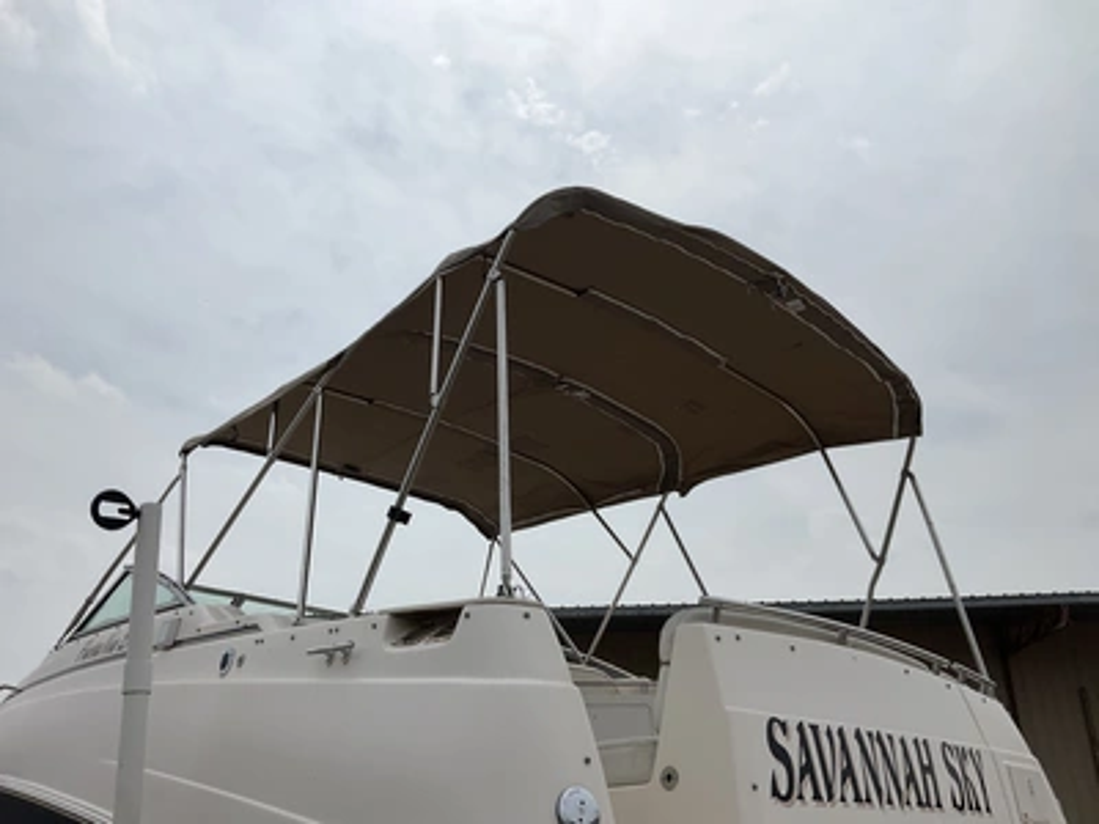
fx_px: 921
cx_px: 550
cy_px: 412
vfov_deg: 48.2
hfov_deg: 61.7
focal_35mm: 29
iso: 25
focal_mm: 3
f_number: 1.8
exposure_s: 1/10204
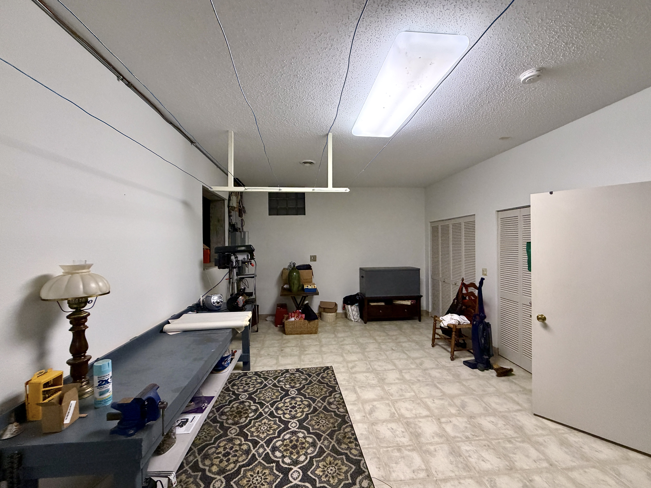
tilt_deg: +1.1
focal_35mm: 14
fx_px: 263
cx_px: 326
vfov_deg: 85.7
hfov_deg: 102.1
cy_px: 244
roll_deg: +2.6
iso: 320
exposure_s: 1/60
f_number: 2.2
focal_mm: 2.22
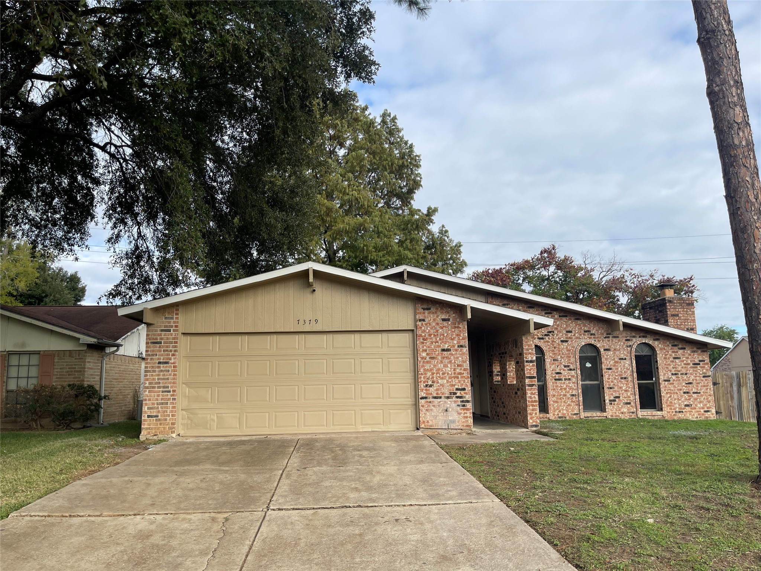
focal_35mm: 26
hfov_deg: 67.3
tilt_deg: +8.3
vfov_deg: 53.1
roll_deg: +0.4
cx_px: 380
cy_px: 286
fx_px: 572
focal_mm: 5.1
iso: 32
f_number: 1.6
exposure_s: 1/2387
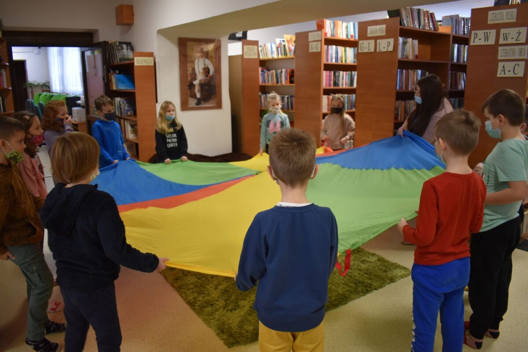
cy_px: 176
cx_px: 264
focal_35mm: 27
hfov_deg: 67.4
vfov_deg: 47.9
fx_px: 396
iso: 800
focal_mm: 18
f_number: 3.5
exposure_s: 1/60
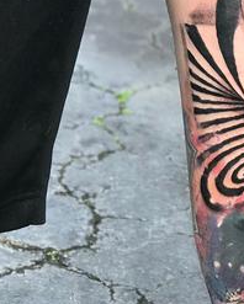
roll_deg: -10.2
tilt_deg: -22.9
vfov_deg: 10.7
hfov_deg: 8.5
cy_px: 249
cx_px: 251
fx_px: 1623
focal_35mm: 180
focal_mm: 6.6
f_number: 2.8
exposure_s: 1/120
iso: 40
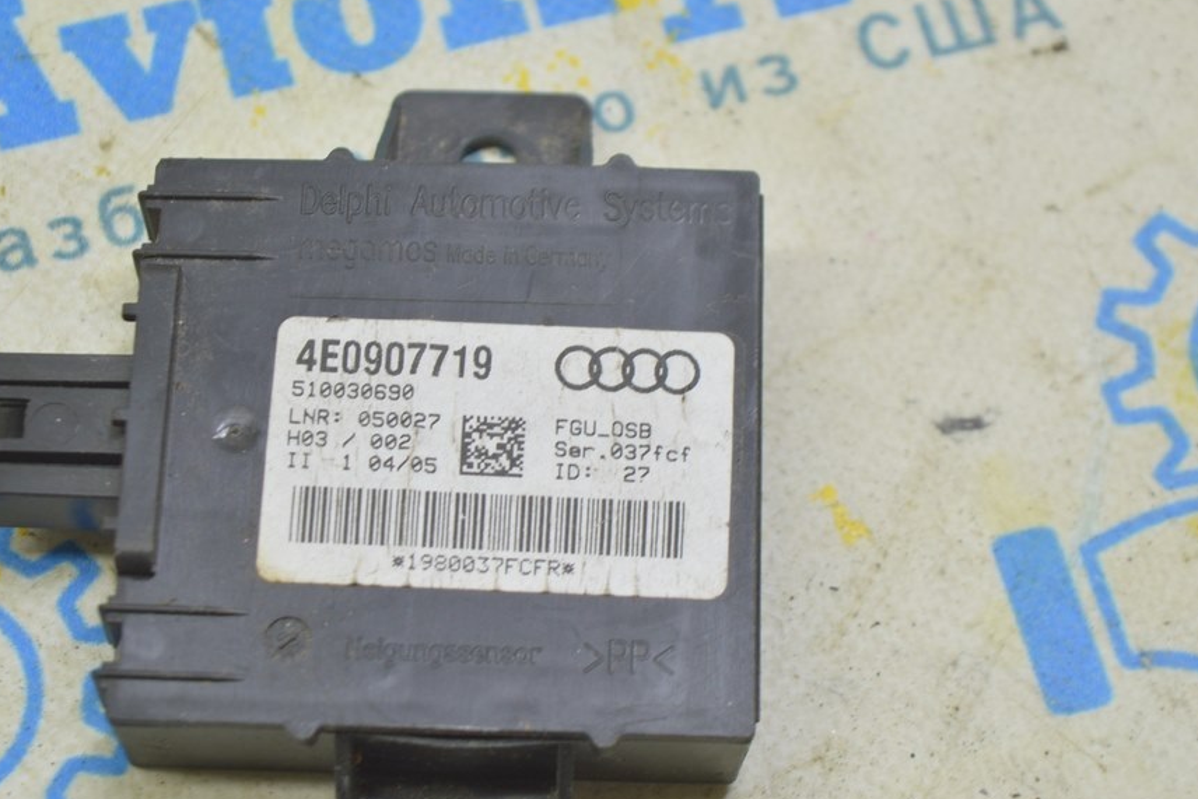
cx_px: 525
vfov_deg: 13.9
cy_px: 366
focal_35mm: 99
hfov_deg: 20.7
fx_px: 3281
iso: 400
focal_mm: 55
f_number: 5.6
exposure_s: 1/20
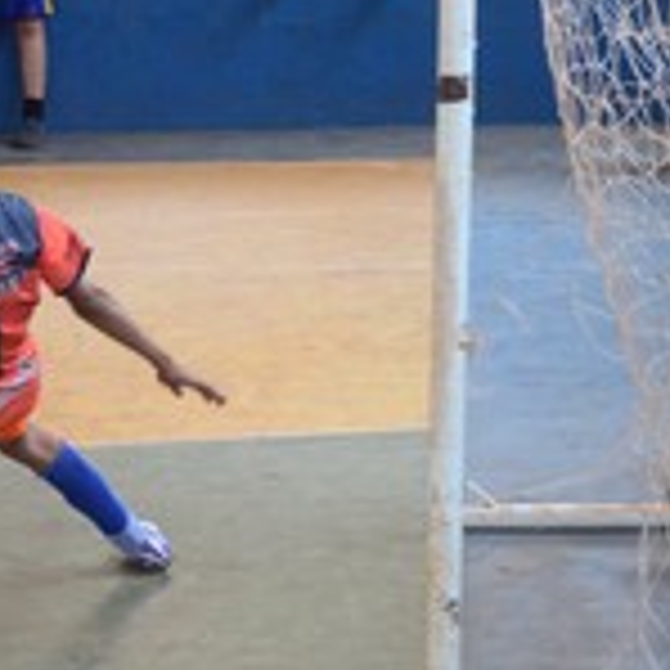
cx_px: 103
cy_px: 414
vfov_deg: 7.8
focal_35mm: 224
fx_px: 4905
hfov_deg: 7.8
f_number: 5
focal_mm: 58
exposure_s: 1/400
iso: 800
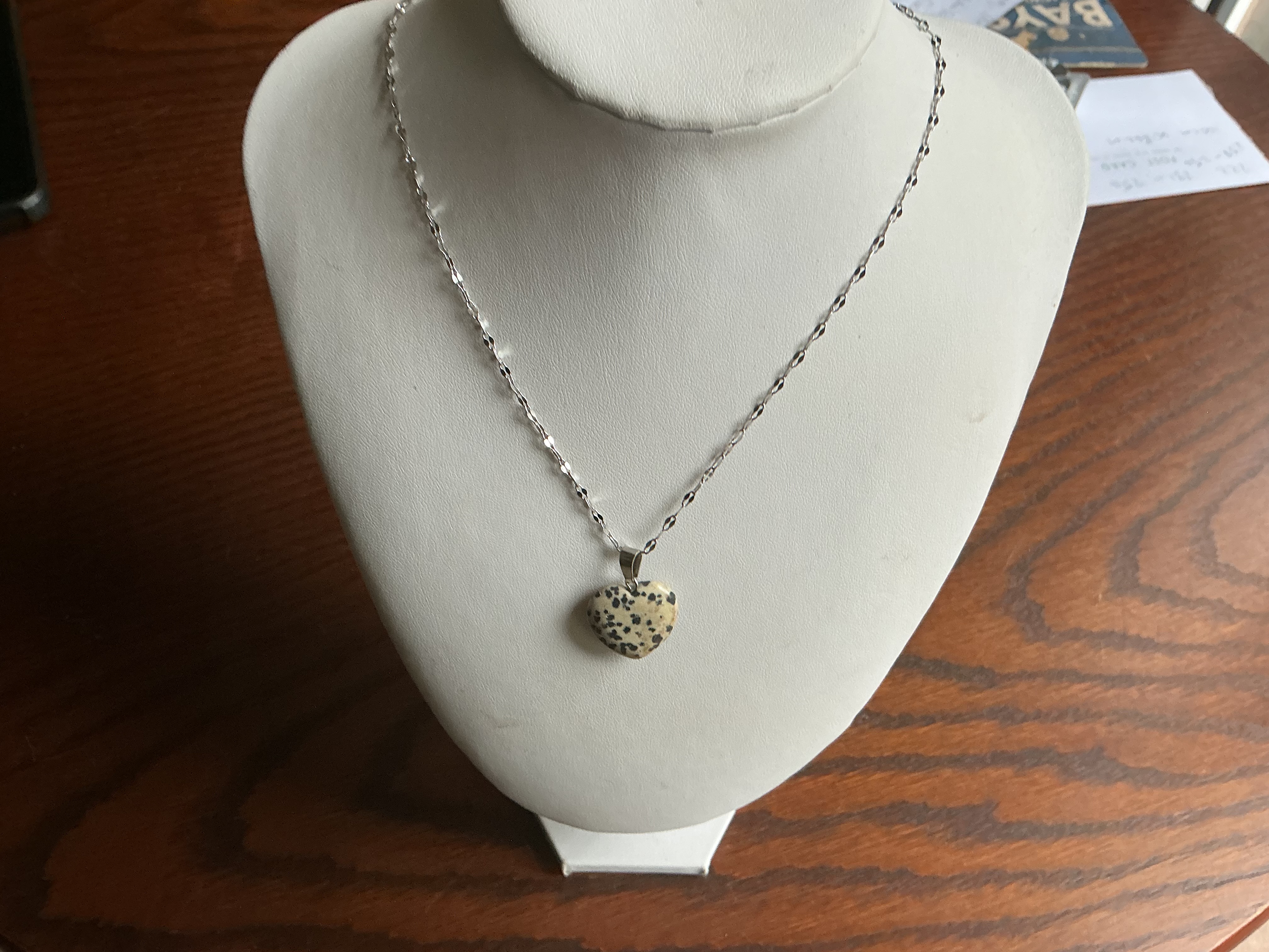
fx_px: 1063
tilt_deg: -55.5
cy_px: 476
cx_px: 634
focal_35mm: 29
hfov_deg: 61.7
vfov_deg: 48.2
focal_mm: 3
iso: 100
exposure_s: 1/50
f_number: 1.8
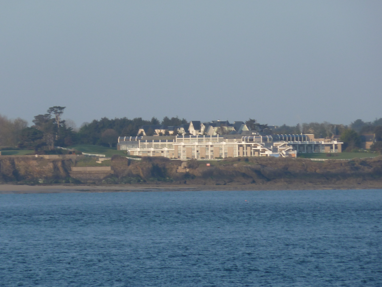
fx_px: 4403
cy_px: 144
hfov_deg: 5.0
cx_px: 191
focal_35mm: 399
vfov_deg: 3.7
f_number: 4.9
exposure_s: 1/250
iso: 80
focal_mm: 49.2
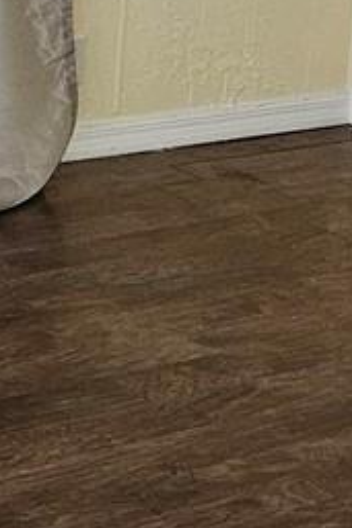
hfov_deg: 9.1
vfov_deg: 13.6
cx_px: -70
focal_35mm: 149
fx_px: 2188
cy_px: -14
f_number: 1.8
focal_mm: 5.4
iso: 800
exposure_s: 1/120
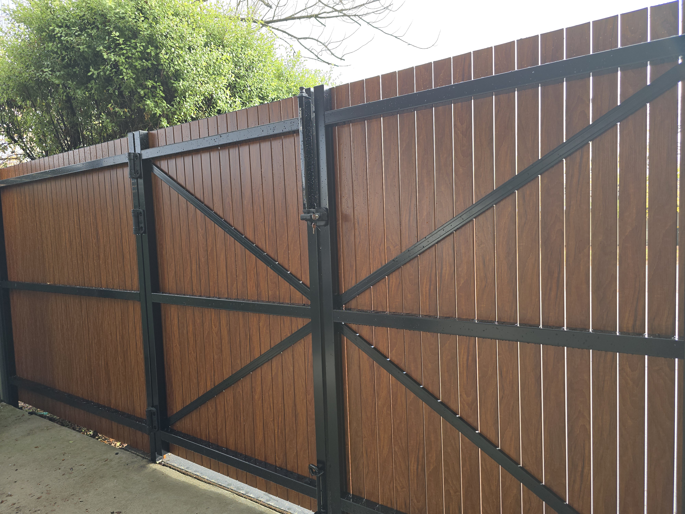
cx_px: 342
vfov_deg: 58.9
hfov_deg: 73.9
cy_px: 257
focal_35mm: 23
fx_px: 455
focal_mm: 6.3
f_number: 1.7
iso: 20
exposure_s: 1/180
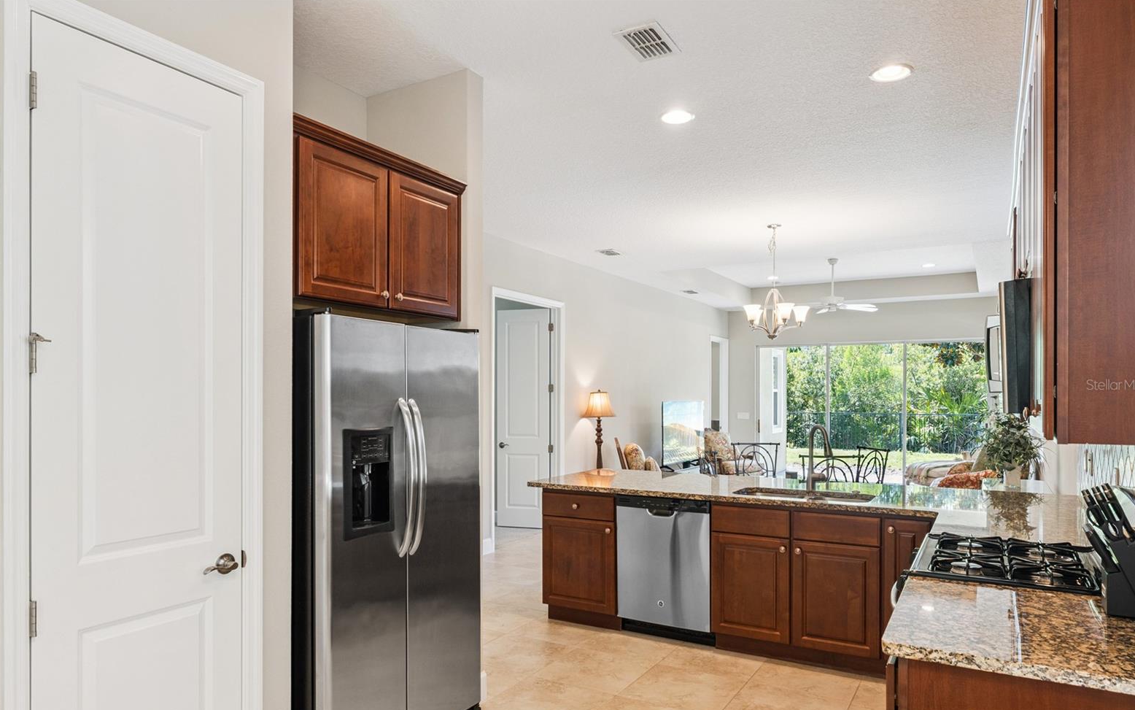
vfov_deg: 53.5
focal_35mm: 23
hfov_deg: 77.8
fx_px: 703
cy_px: 385
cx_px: 568
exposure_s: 1/25
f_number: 10
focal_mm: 21.7
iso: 800
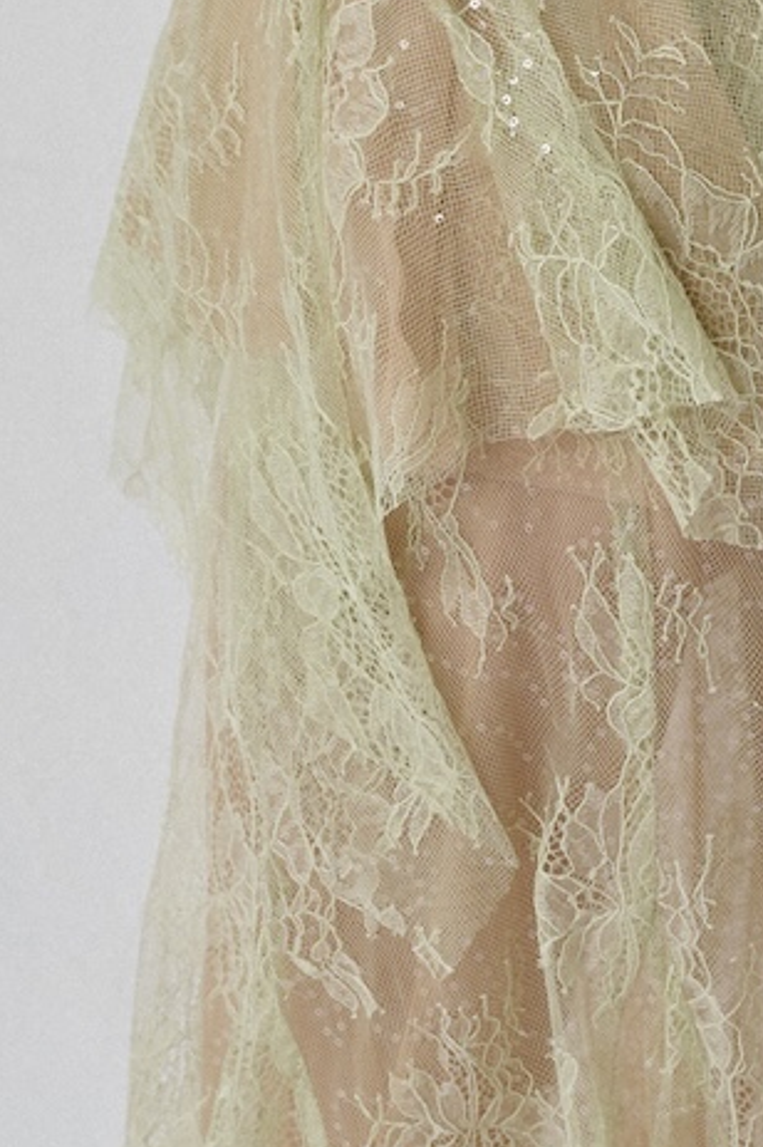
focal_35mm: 144
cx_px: 575
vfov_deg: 13.8
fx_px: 4585
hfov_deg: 9.5
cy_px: -243
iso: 320
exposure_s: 1/160
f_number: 5
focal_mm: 37
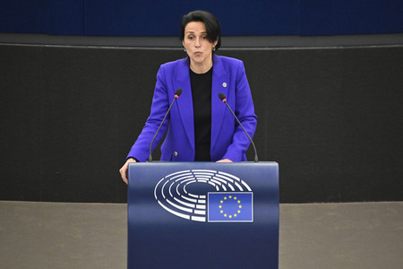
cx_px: 202
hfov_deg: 4.1
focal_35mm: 500
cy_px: 134
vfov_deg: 2.7
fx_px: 5597
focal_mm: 500
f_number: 6.3
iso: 5000
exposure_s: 1/320
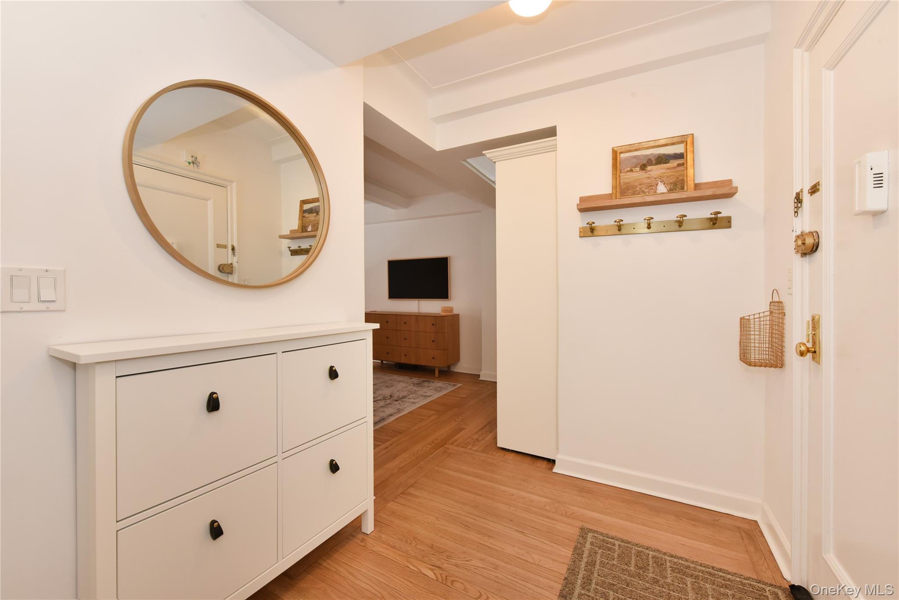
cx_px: 450
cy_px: 300
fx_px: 350
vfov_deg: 81.2
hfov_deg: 104.2
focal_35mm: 14
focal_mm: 14
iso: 1000
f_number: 11
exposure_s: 1/20
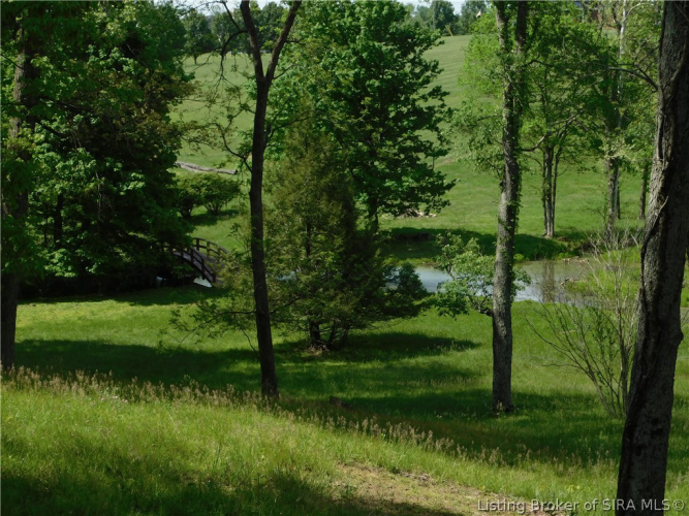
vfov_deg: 18.4
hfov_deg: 24.4
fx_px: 1592
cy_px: 258
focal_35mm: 80
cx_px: 344
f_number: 4.4
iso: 125
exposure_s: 1/500
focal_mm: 14.2
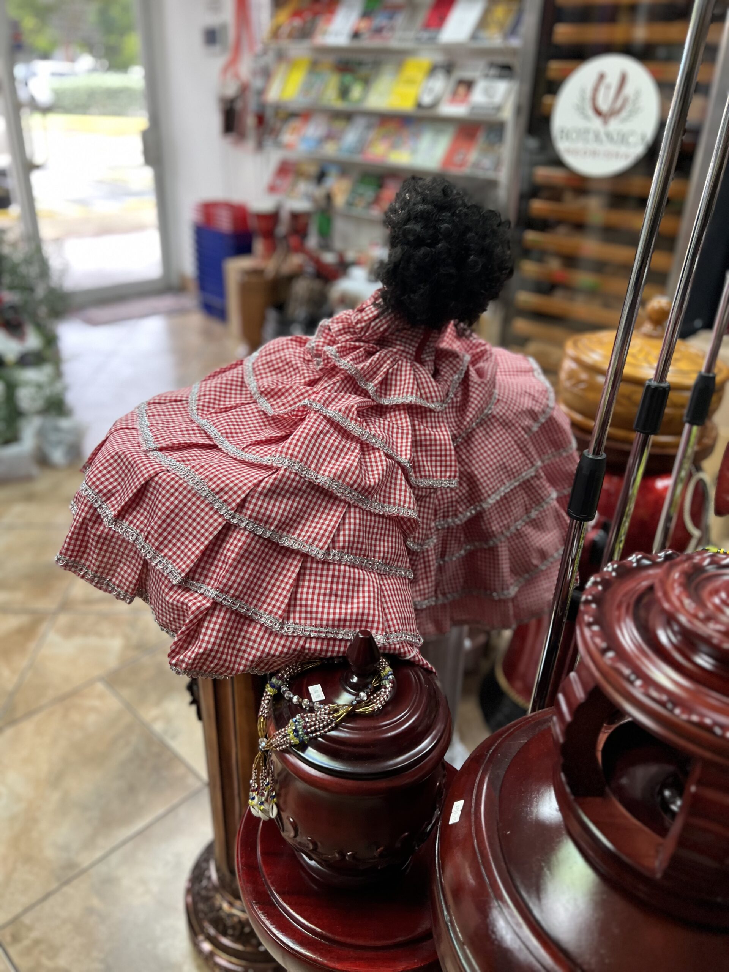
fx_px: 730
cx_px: 364
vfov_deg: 67.3
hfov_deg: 53.1
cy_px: 486
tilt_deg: -27.1
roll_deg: -1.2
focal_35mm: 26
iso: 160
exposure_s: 1/60
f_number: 1.5
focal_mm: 5.7
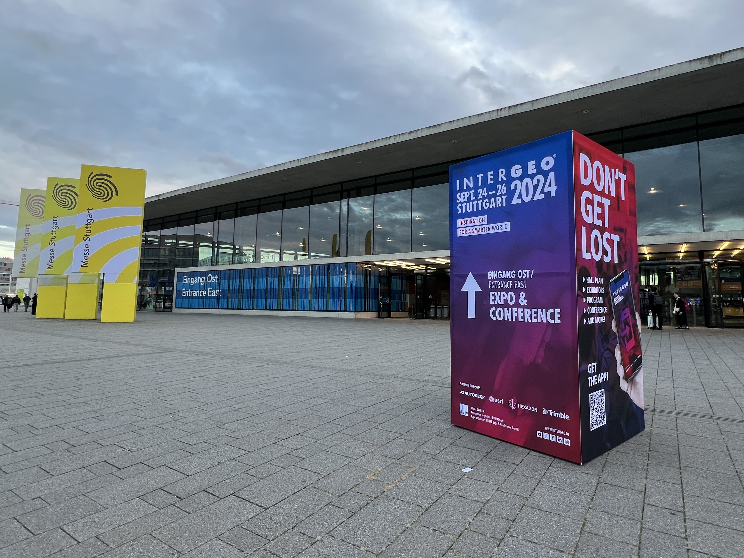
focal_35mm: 13
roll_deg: +0.0
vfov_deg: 89.9
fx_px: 279
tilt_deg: +6.4
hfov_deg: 106.2
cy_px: 279
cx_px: 372
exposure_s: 1/99
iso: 100
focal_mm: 1.57
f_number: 1.8
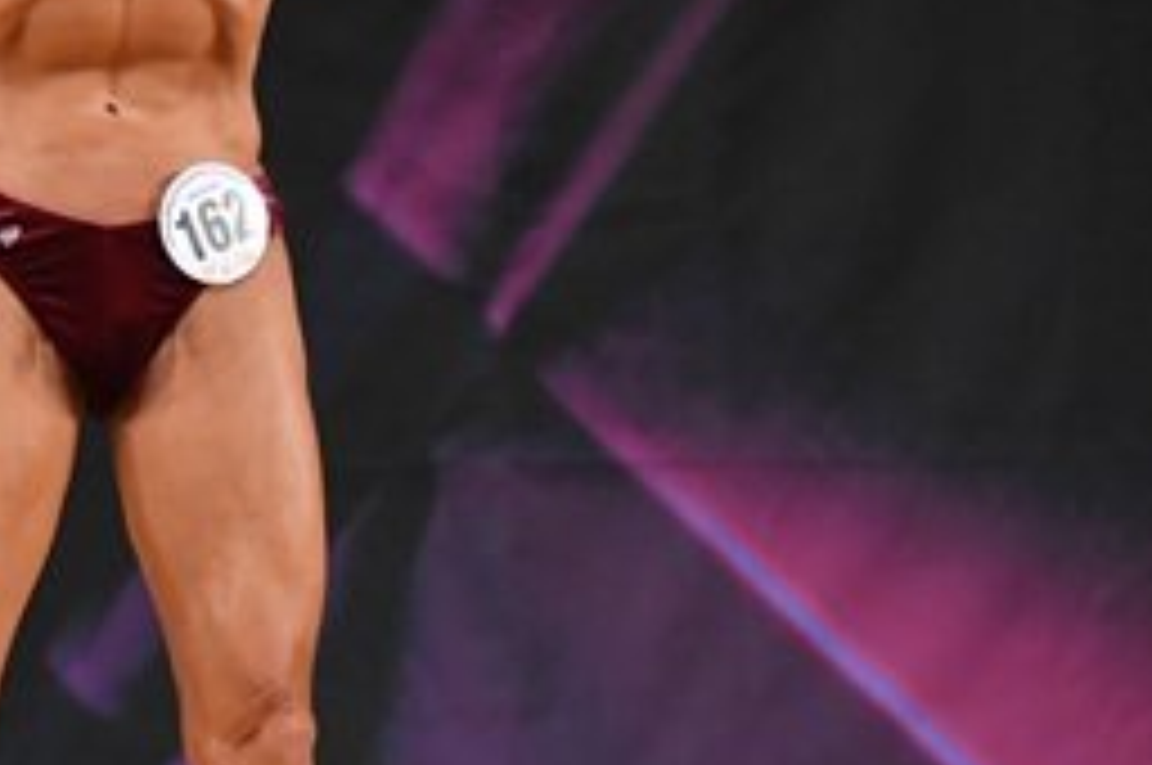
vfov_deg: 1.6
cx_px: 227
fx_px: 27581
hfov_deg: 2.4
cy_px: 310
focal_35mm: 863
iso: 3200
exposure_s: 1/400
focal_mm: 190
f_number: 5.6
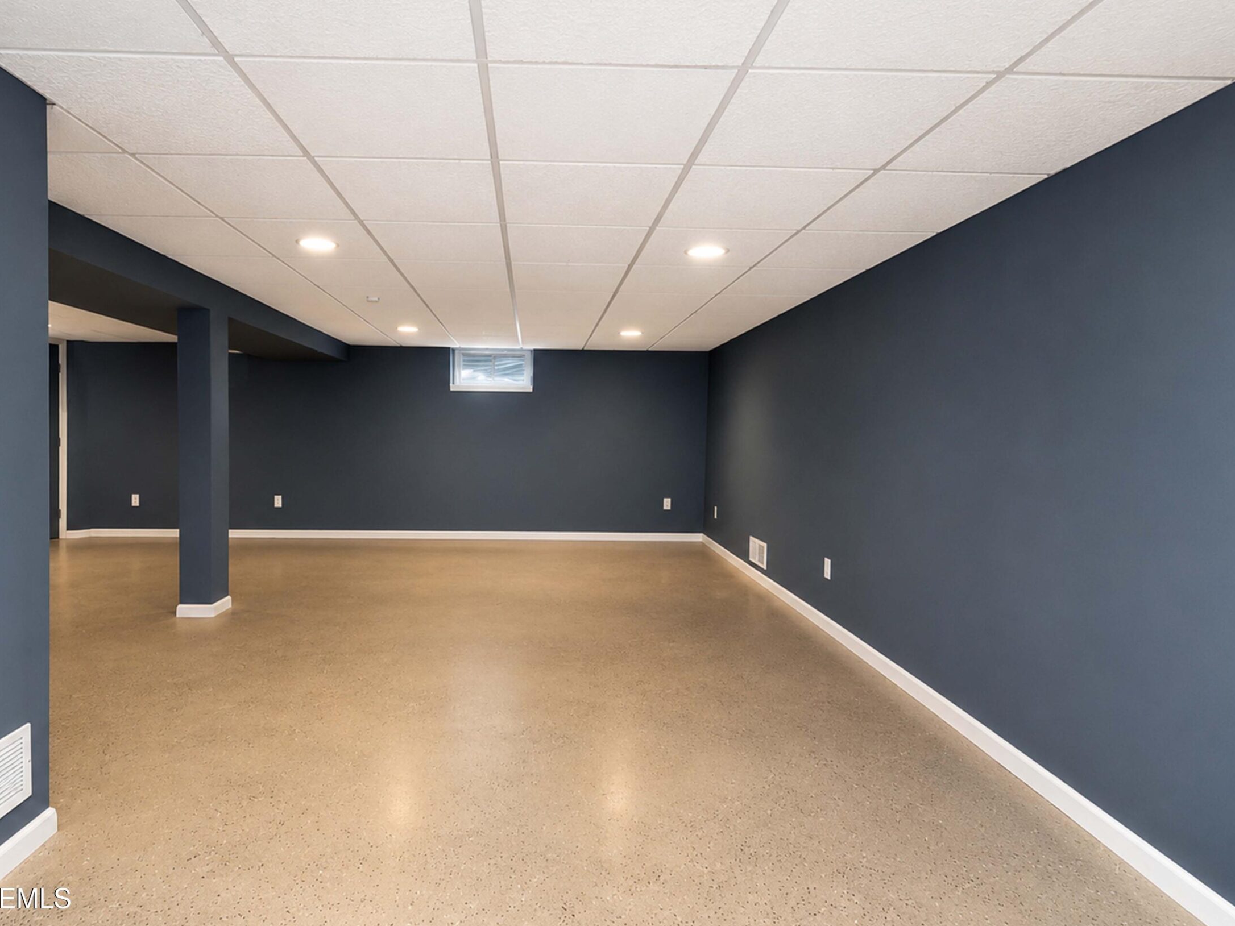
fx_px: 607
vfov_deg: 74.7
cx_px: 572
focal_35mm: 17
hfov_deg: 90.9
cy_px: 458
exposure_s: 1/60
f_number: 8
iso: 2000
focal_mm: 10
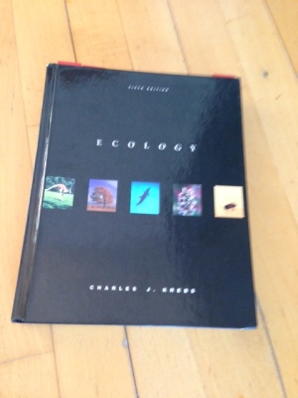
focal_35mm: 33
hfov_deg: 42.9
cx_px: 149
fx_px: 379
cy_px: 199
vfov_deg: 55.4
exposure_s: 1/20
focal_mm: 4.13
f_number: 2.4
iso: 400
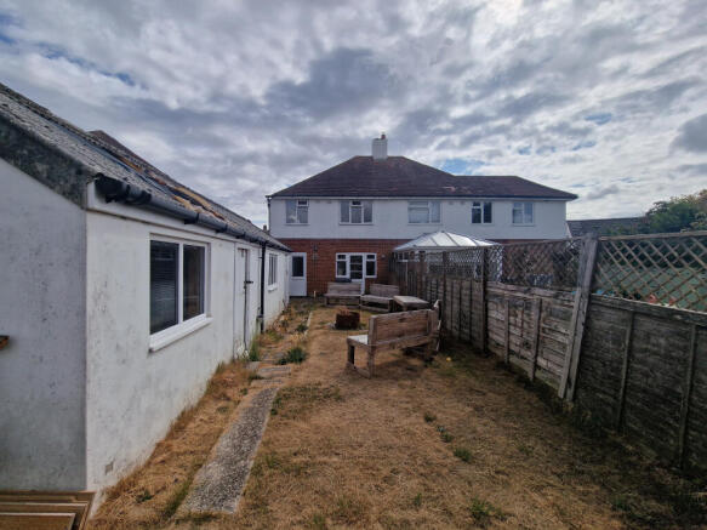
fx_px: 265
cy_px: 265
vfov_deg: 89.9
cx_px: 354
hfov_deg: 106.2
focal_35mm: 13
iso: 50
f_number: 2.2
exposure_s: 1/5600
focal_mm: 2.2
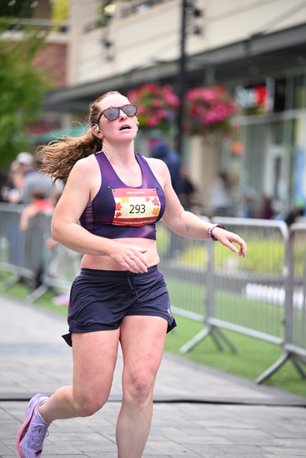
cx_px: 153
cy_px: 229
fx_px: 1720
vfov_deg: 15.2
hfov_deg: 10.2
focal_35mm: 135
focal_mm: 135
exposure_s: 1/1600
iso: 1250
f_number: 2.8
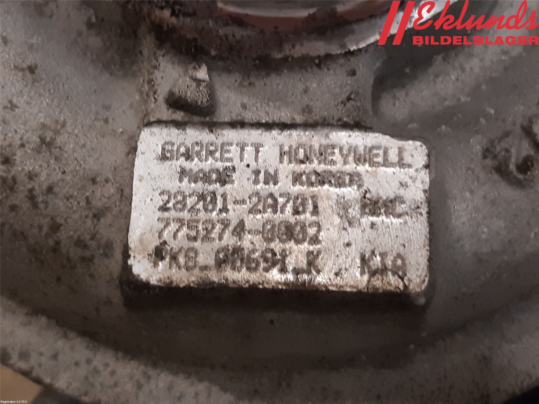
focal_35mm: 26
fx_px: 405
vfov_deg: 53.1
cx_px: 270
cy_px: 202
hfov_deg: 67.3
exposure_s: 1/50
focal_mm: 3.93
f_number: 1.7
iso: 125
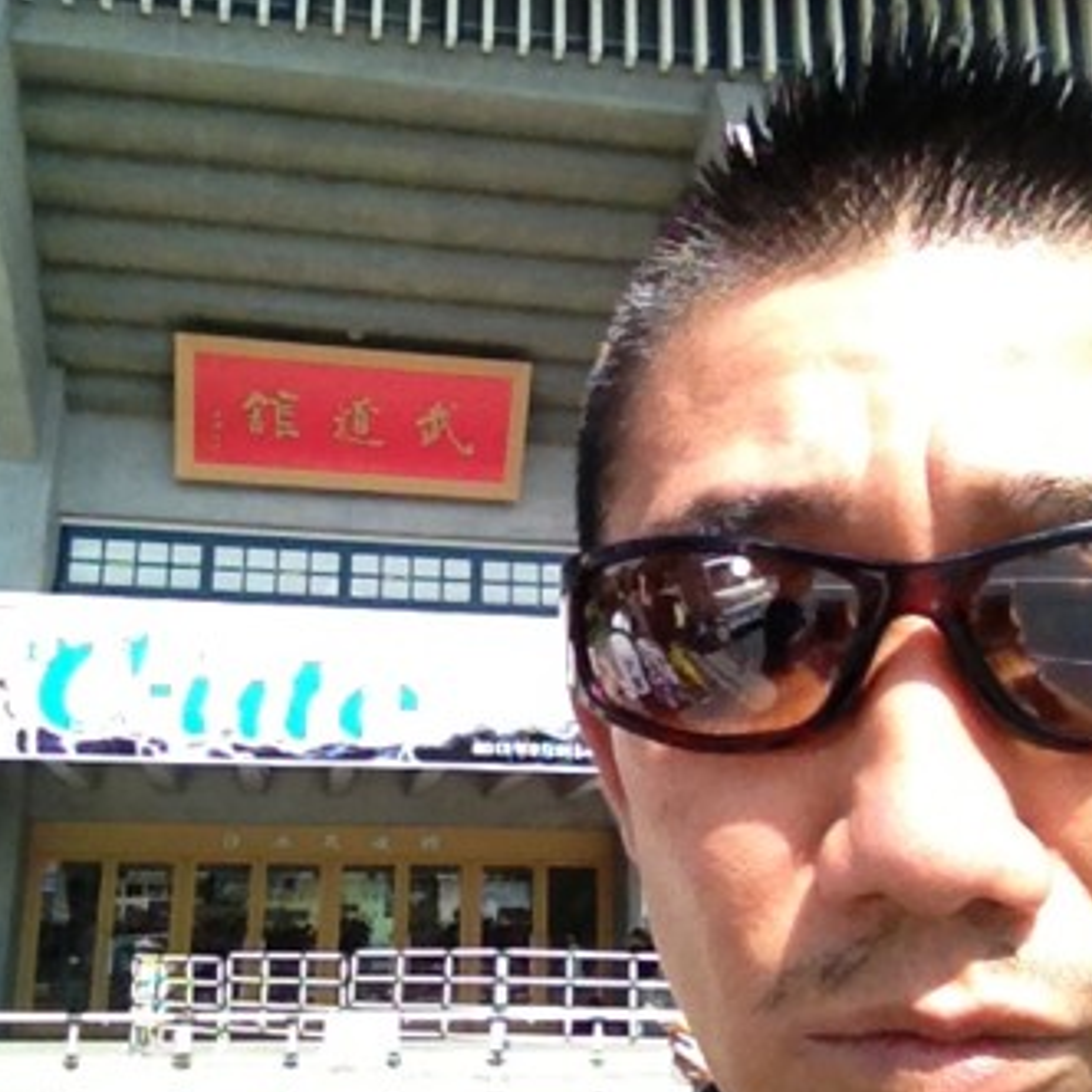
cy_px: 608
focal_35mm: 42
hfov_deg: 40.0
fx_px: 1499
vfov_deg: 40.0
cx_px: 539
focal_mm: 1.85
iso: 160
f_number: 2.4
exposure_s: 1/1992
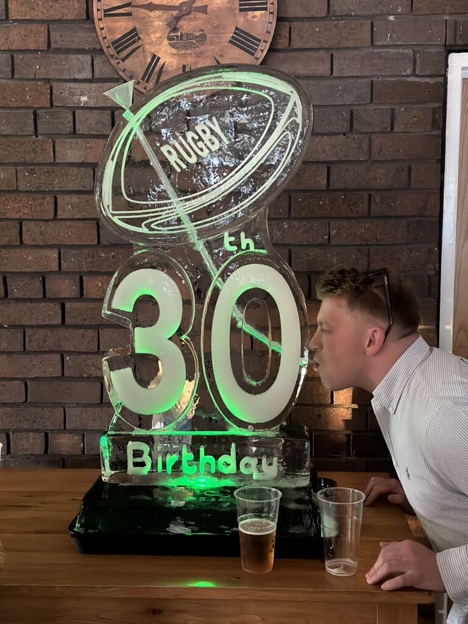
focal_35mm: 48
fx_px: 865
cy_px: 312
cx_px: 234
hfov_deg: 30.3
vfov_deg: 39.7
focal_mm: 6.86
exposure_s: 1/25
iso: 1000
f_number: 1.78
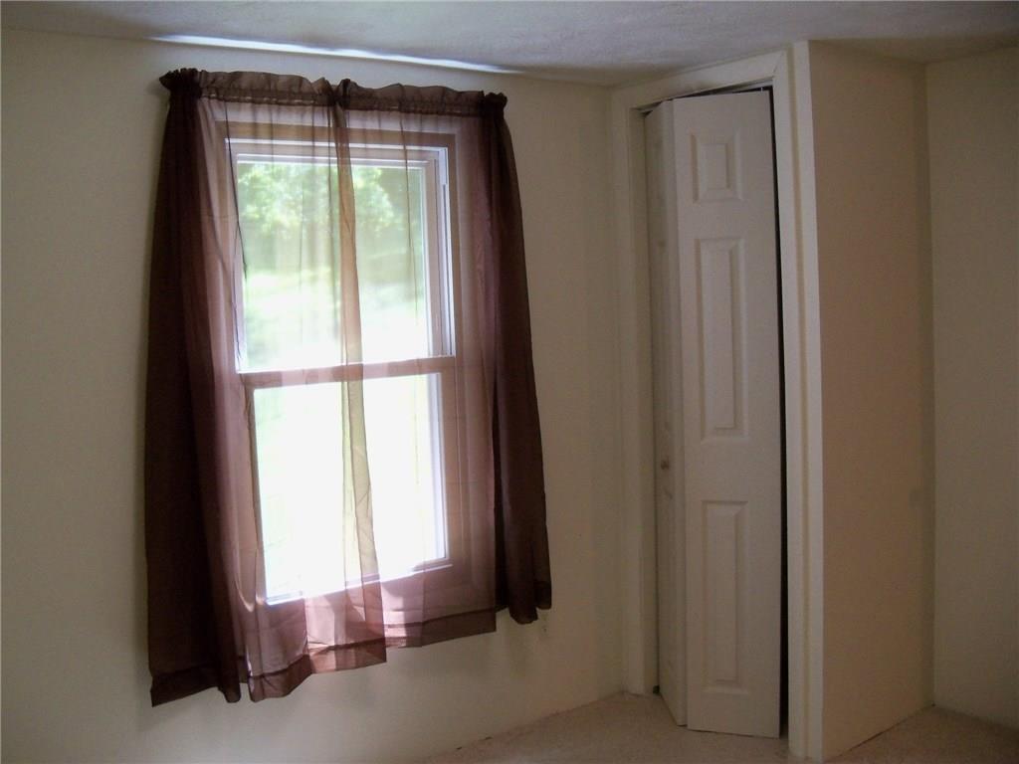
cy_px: 382
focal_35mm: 35
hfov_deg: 52.6
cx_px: 510
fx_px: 1030
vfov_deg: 40.7
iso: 320
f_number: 3.5
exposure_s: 1/40
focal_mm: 6.2
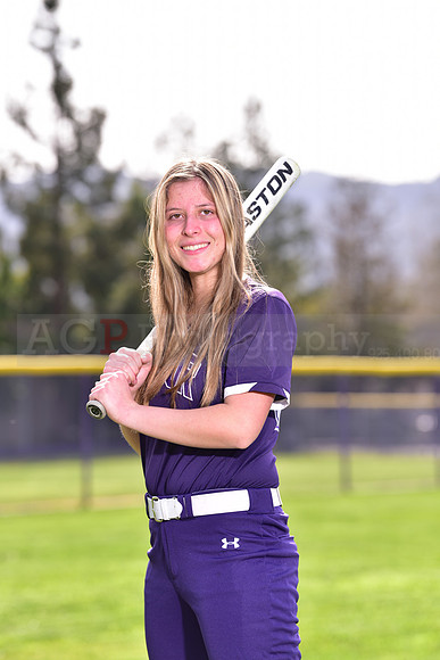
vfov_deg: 12.1
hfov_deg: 8.1
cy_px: 330
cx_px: 220
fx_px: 3115
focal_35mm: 170
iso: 80
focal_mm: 170
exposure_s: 1/250
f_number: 5
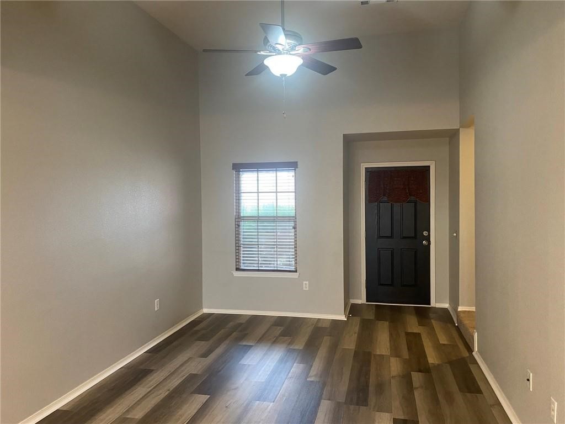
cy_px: 212
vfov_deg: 53.1
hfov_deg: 67.3
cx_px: 282
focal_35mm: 26
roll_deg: +1.0
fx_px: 424
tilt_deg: -0.7
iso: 320
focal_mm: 4.25
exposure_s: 1/60
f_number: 1.8
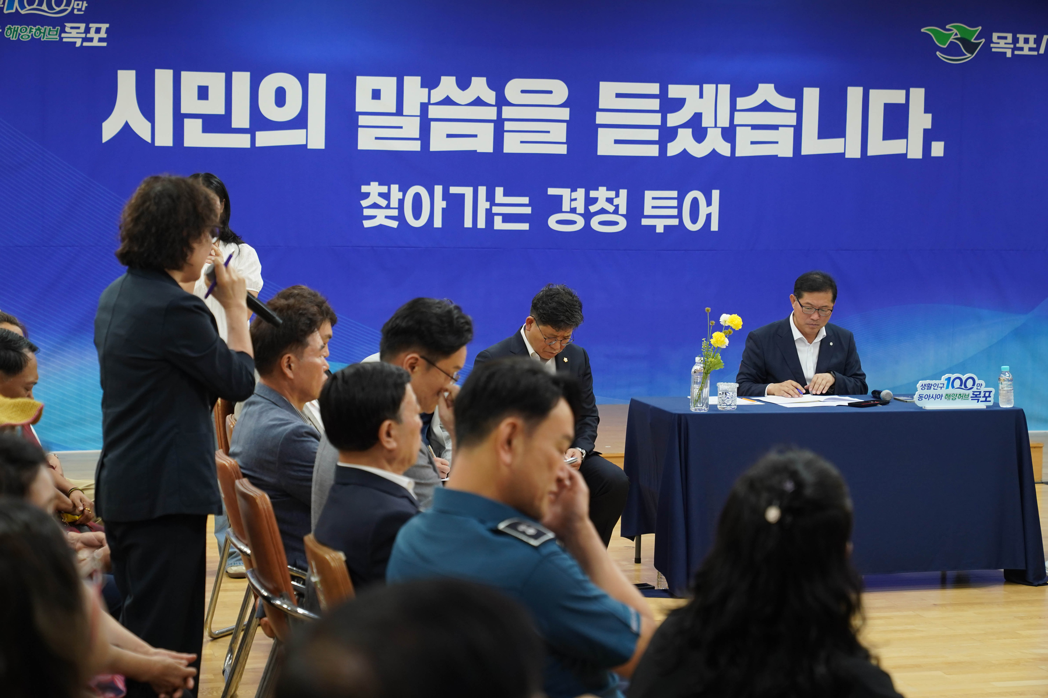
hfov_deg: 28.8
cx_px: 524
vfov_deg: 19.5
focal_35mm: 70
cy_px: 349
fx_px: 2038
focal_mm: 70
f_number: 4
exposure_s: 1/160
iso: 1250
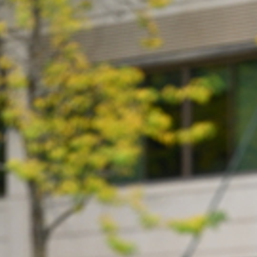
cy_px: 438
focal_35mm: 657
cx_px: 220
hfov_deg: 2.7
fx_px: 5519
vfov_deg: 2.7
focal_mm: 190
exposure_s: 1/2000
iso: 640
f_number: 2.8
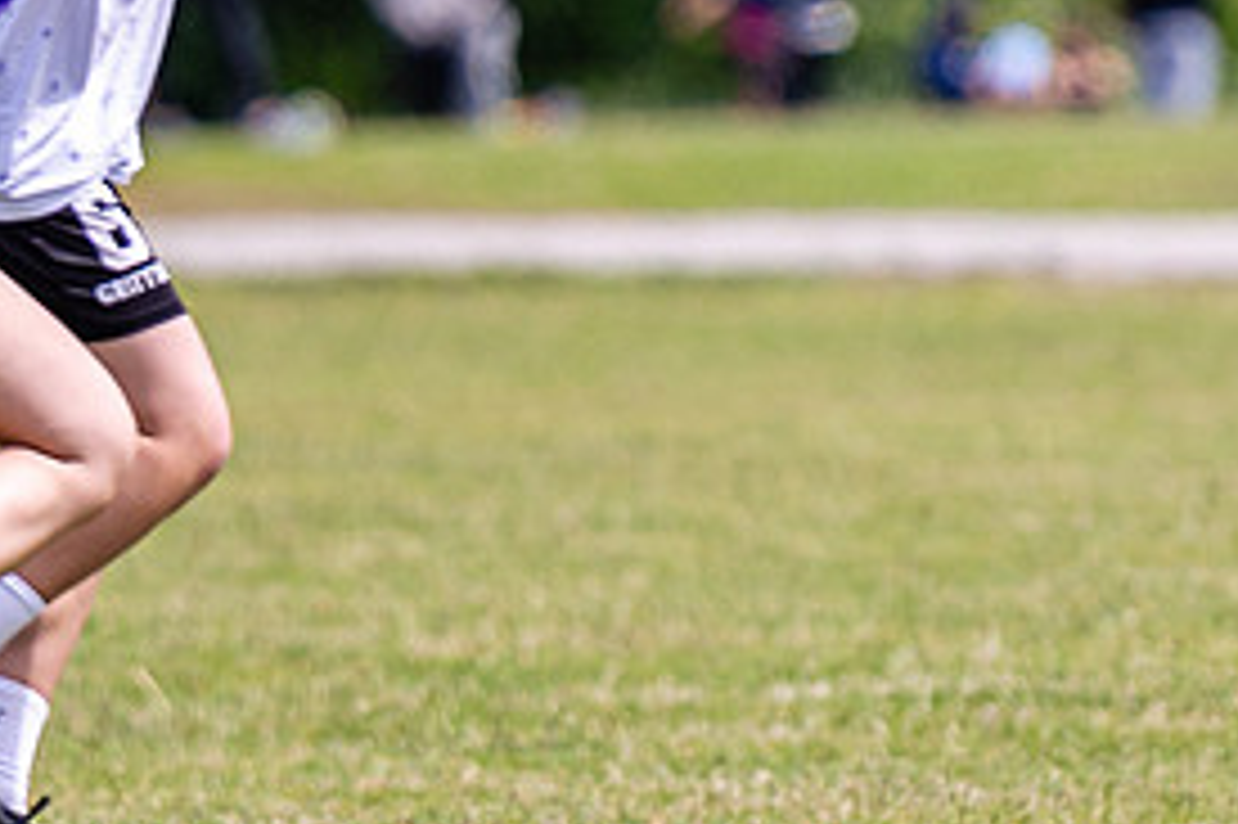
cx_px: 331
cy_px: -198
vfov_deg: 1.1
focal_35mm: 1234
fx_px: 42409
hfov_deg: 1.7
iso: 110
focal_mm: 200
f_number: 3.2
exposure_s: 1/1250
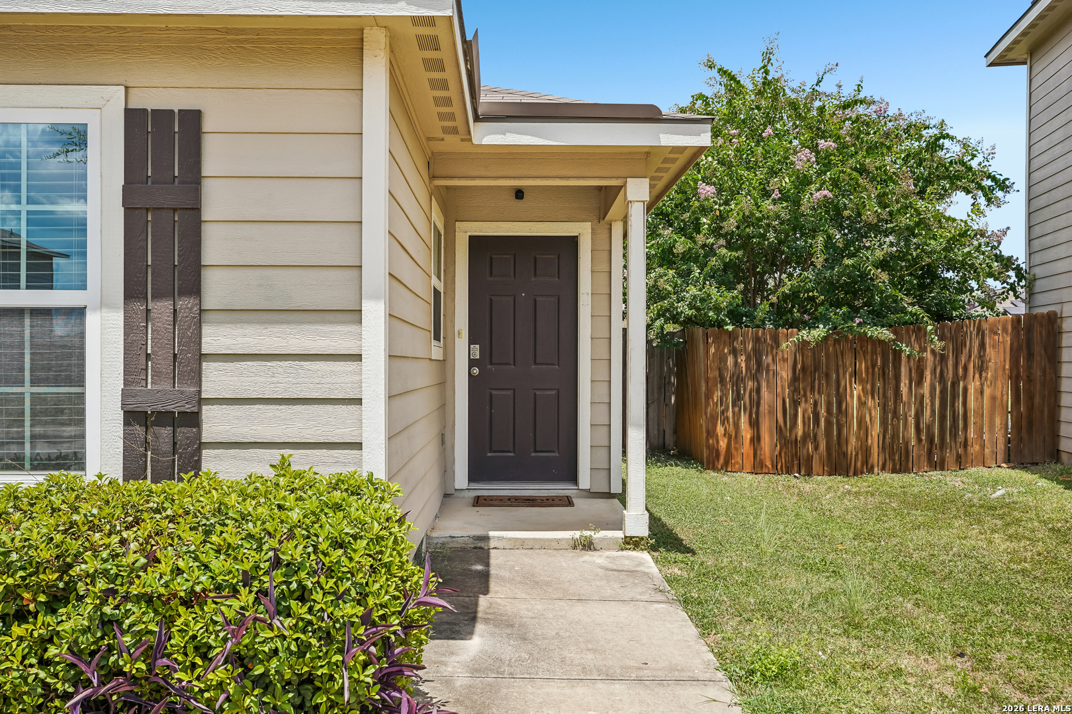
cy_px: 357
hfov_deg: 58.7
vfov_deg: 41.1
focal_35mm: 32
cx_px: 536
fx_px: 953
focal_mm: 32
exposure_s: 1/160
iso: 100
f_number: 8
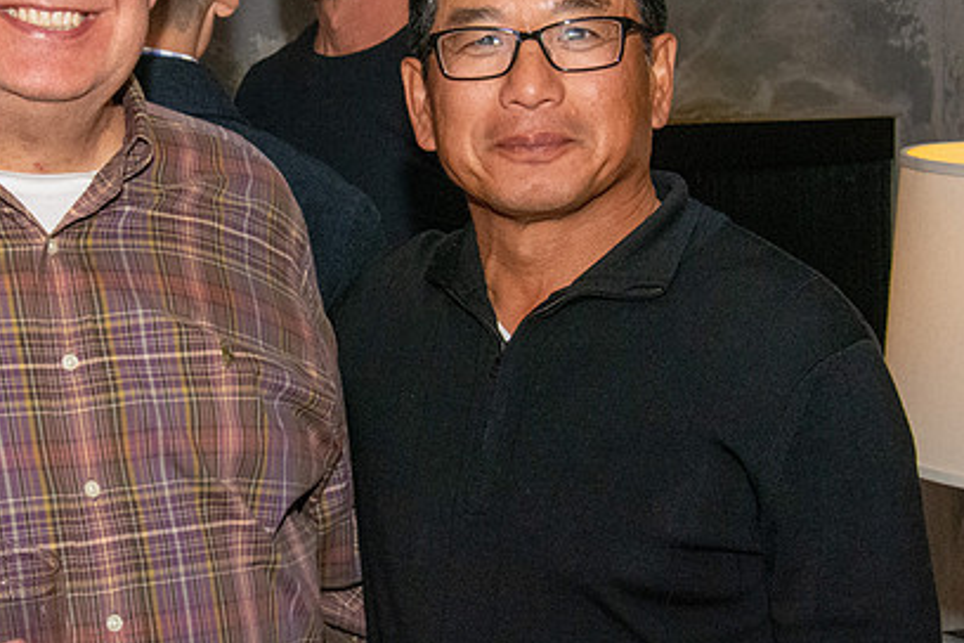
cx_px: 289
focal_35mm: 113
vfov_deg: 12.1
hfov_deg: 18.0
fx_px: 3026
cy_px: 238
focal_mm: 44
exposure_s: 1/160
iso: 5000
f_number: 14
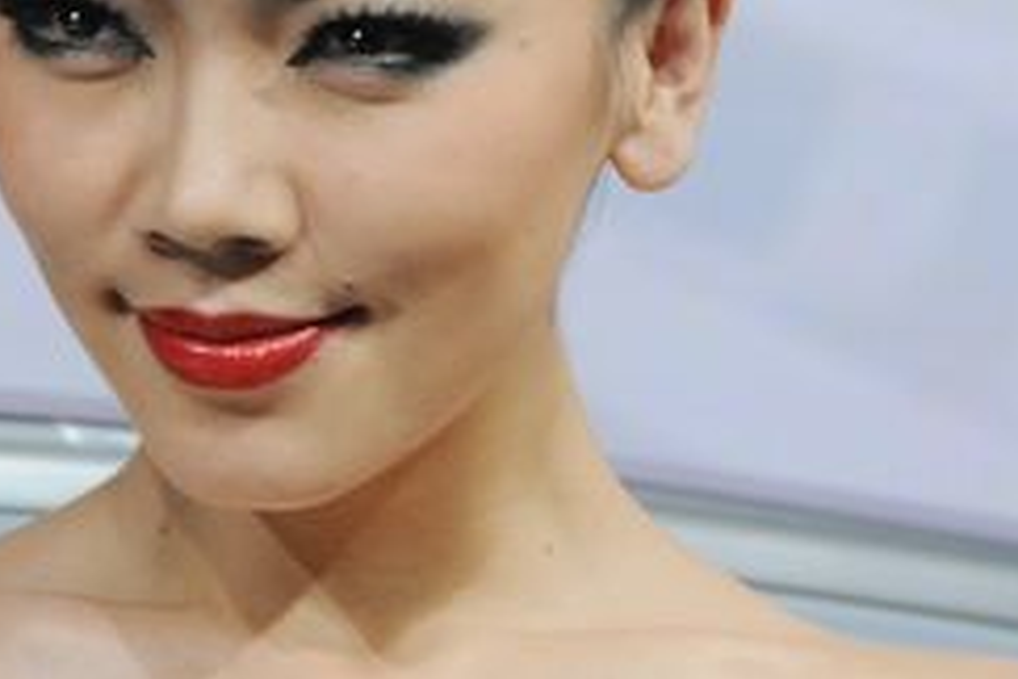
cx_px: 302
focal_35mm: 741
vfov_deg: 1.9
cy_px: -44
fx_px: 20952
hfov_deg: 2.8
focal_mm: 200
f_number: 8
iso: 1000
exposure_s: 1/250
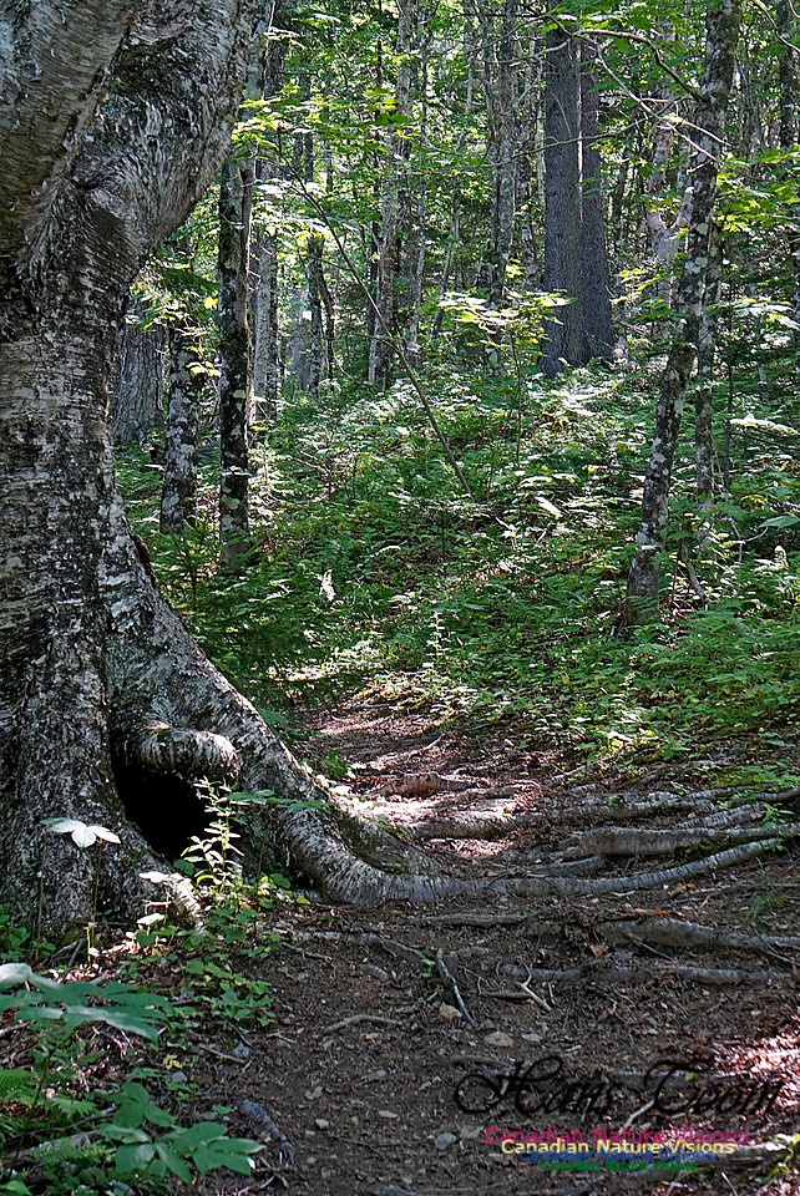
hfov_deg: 16.6
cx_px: 400
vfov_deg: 24.6
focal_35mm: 82
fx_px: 2744
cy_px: 598
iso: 800
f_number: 9
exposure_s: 1/30
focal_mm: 55
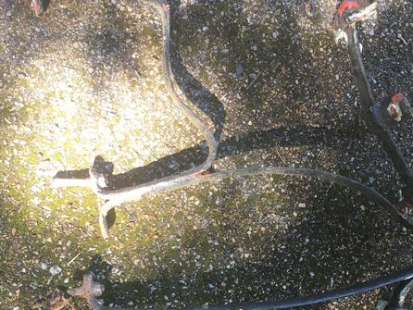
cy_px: 228
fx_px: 776
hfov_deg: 29.6
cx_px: 279
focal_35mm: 65
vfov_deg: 22.4
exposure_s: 1/33
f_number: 2.2
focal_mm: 4.15
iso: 25
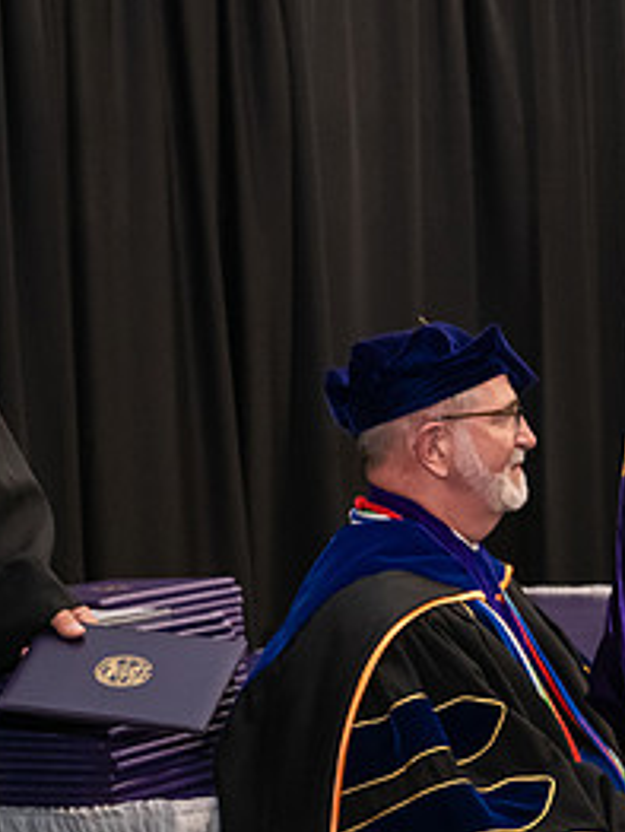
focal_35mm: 149
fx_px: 3581
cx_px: 876
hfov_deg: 9.7
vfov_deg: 13.2
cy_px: 306
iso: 2500
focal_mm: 70
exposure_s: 1/125
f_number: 5
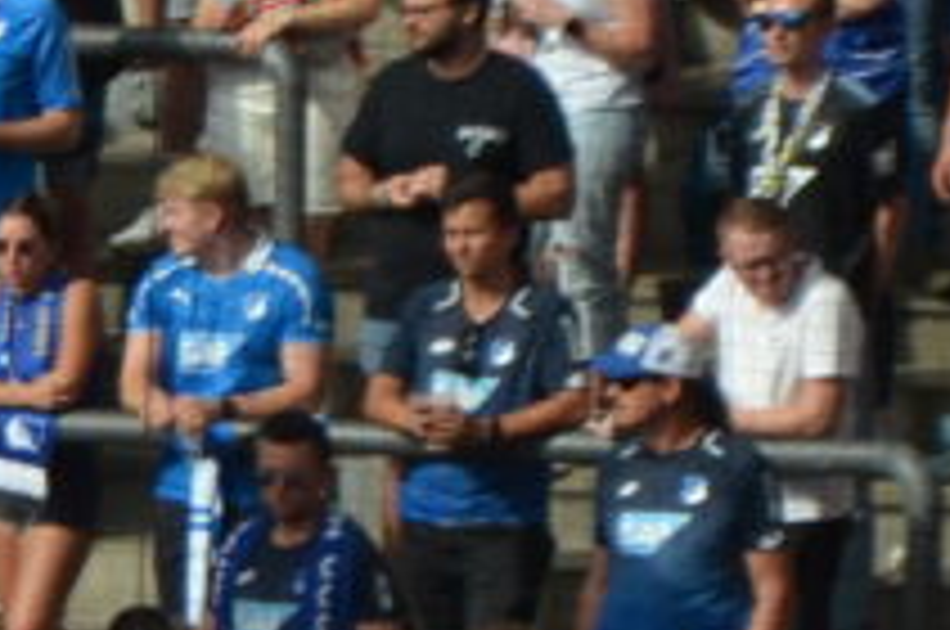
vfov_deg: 1.3
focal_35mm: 1044
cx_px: -2058
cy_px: 1395
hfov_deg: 2.0
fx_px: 27508
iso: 200
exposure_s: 1/640
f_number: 6.3
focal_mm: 92
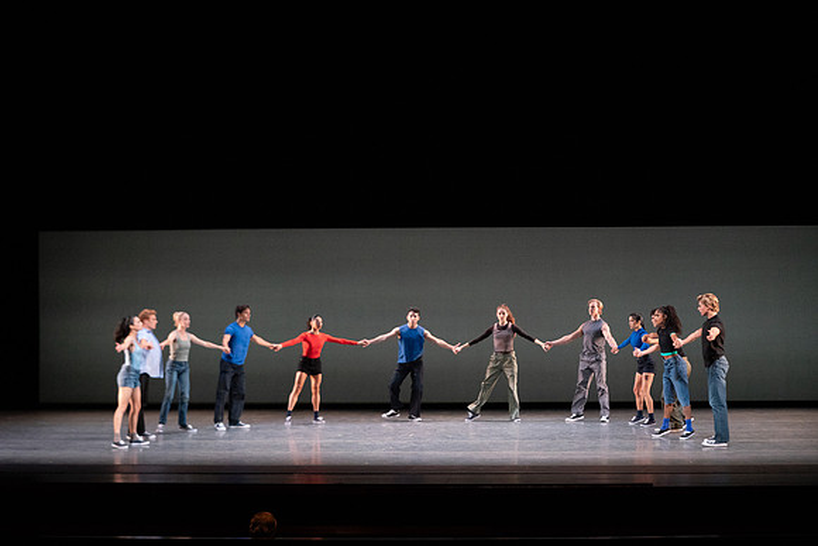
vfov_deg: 16.3
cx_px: 409
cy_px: 273
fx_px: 1909
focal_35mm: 84
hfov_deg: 24.2
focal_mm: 84
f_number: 5
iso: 8000
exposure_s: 1/400
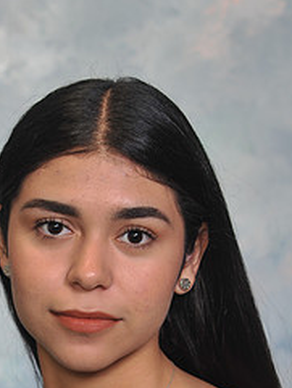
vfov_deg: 6.3
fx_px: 3506
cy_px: 333
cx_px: 86
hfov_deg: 4.8
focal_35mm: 312
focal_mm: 135
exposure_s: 1/125
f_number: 7.1
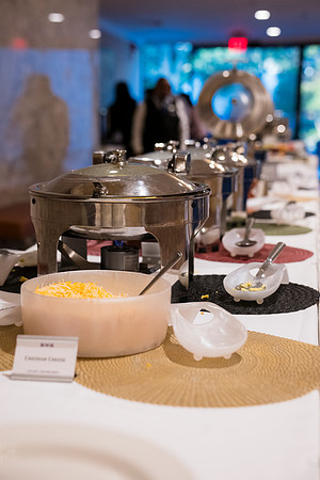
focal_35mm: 56
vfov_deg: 35.6
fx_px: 747
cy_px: 240
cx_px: 160
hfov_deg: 24.2
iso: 2800
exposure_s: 1/250
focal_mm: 56
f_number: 3.2
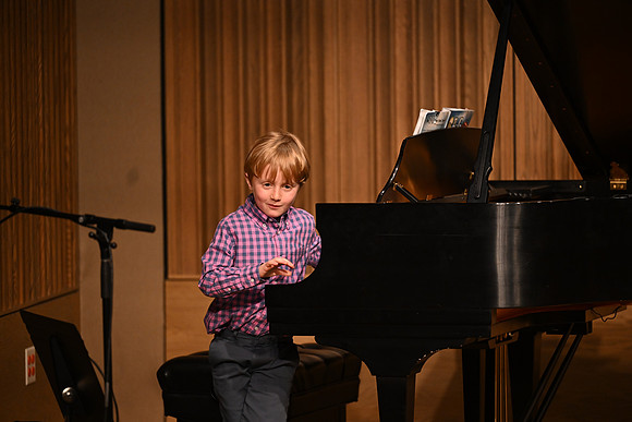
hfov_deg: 10.3
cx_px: 316
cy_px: 211
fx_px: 3512
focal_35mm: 200
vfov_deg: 6.9
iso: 2000
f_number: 2.8
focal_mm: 200
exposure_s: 1/320
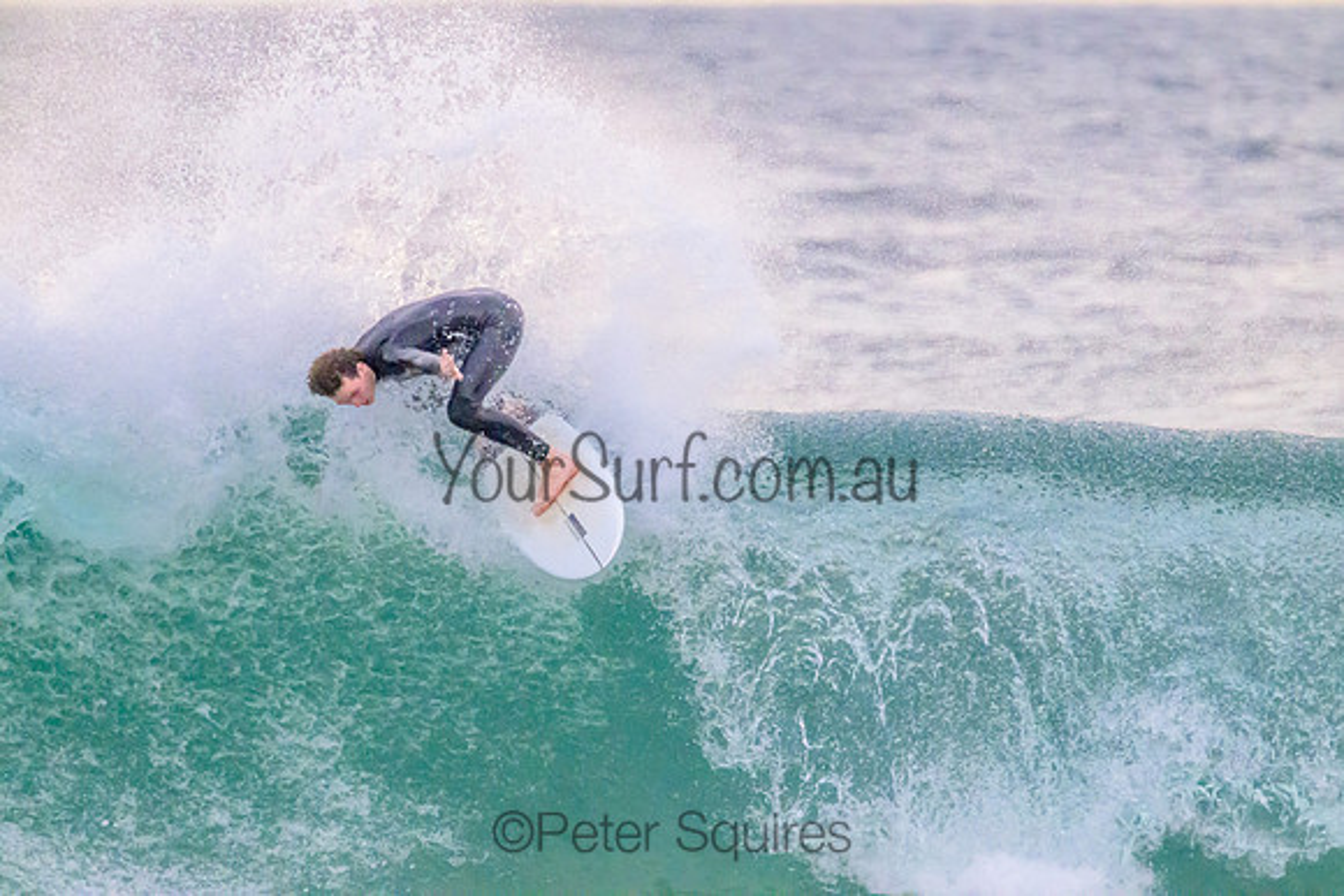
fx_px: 29872
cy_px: 448
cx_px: 672
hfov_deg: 2.6
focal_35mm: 800
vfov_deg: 1.7
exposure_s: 1/1600
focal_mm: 800
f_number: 11
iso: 25600
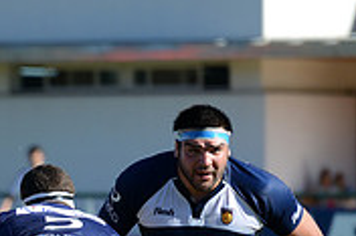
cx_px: -227
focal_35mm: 792
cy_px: 324
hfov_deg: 2.6
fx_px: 7825
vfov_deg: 1.7
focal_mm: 240
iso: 320
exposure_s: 1/800
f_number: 5.3
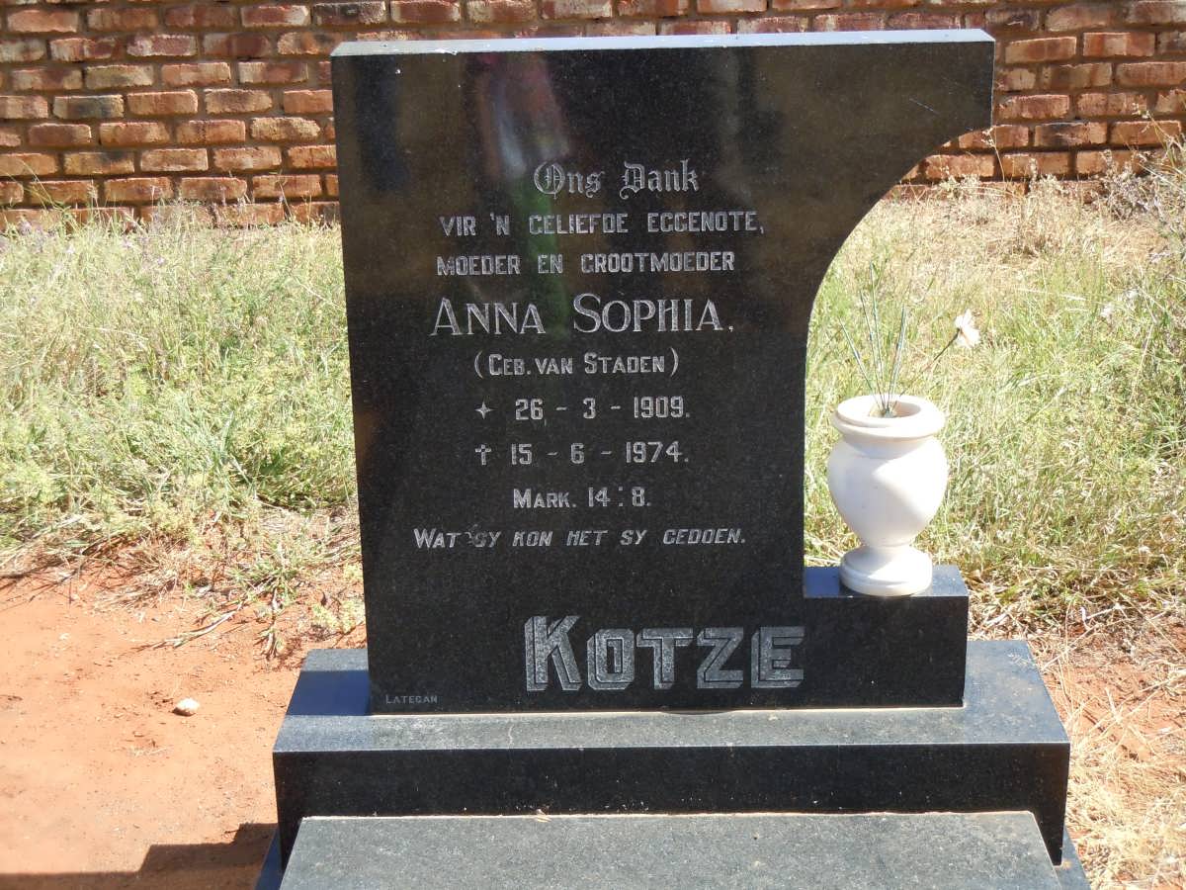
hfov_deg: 32.7
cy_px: 445
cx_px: 593
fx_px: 2021
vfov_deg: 24.8
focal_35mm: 59
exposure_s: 1/500
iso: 200
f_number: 4
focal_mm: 10.6
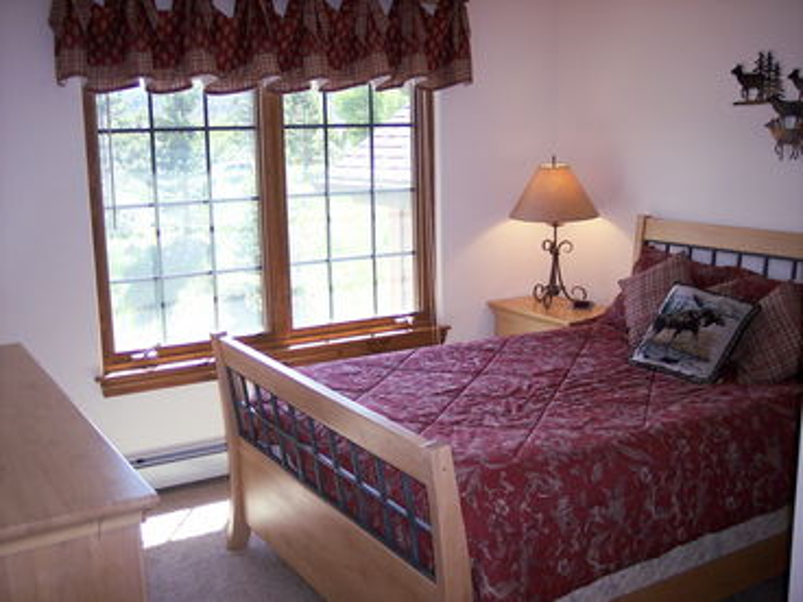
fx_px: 905
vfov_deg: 36.8
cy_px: 301
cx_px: 402
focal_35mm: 39
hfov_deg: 47.9
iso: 140
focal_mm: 8
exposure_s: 1/90
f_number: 2.8
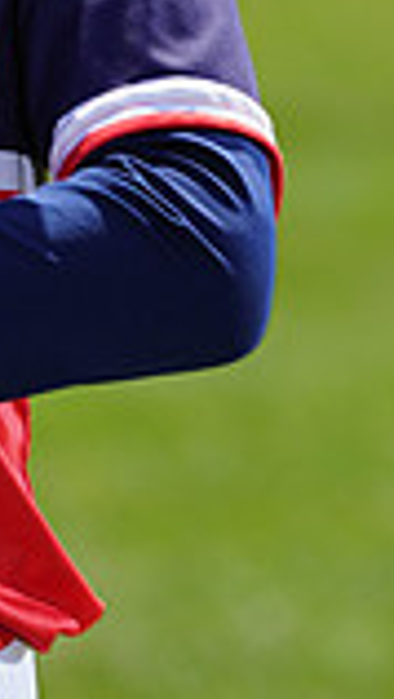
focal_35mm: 864
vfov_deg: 2.5
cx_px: -436
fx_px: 16030
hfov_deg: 1.4
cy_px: -389
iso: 100
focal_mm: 224
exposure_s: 1/250
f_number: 7.1
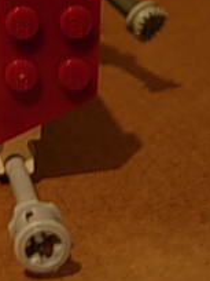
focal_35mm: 113
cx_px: -93
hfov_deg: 12.5
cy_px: -21
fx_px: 914
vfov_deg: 16.9
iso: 51
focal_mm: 7.5
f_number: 2.7
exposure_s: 1/4
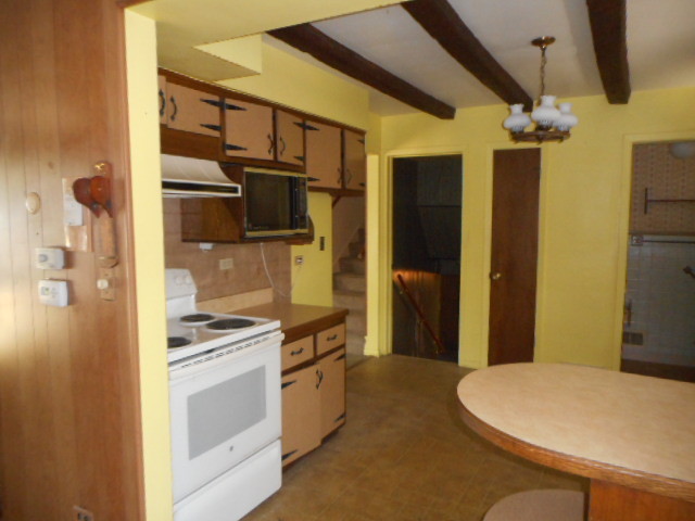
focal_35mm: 25
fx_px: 502
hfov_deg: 69.4
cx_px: 348
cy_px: 260
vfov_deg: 54.9
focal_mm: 4.5
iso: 500
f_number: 3.7
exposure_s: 1/25
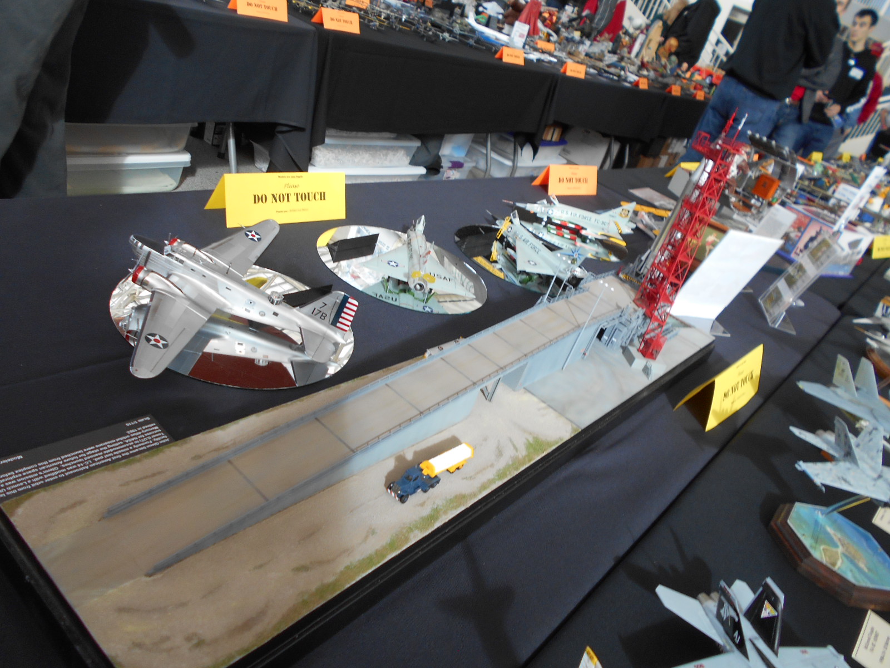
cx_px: 445
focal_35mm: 26
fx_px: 668
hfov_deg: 67.3
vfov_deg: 53.1
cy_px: 334
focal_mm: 4.6
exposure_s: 1/30
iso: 100
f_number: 3.2
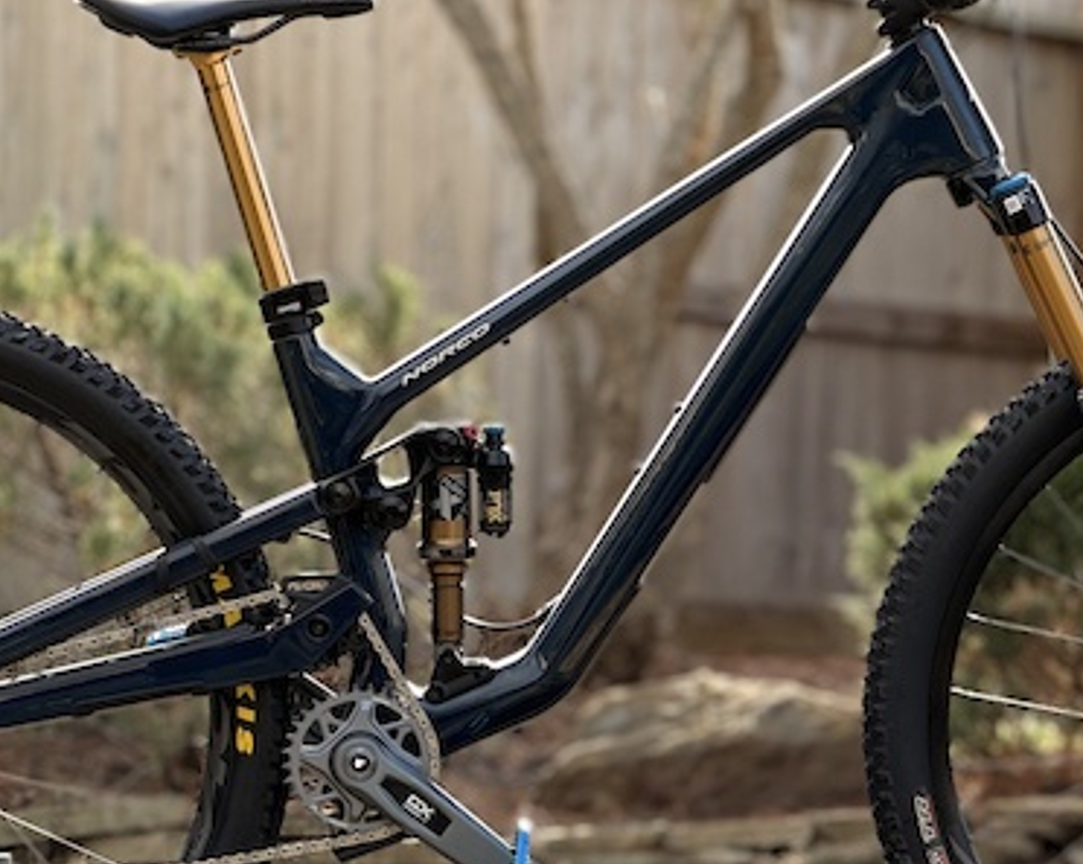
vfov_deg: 7.3
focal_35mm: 210
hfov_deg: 9.2
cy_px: 634
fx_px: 6726
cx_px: 579
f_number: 2.8
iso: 50
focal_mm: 16.89
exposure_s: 1/188
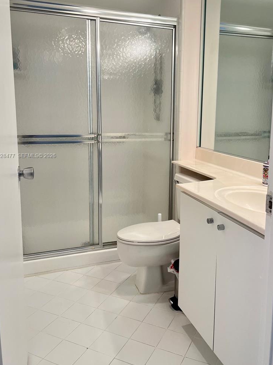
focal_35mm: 32
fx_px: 337
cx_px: 155
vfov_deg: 56.6
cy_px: 156
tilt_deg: -9.0
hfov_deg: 44.1
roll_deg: -0.2
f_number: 1.6
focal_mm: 5.1
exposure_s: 1/120
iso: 80
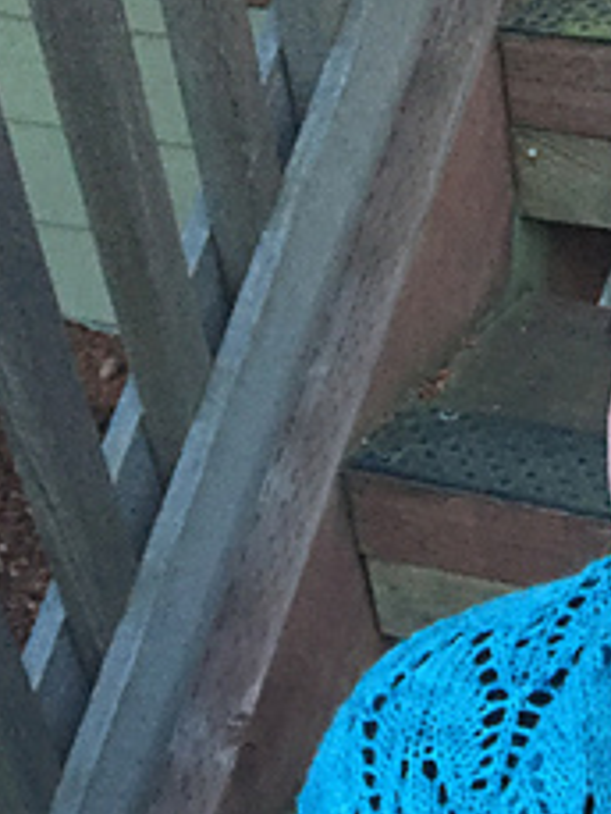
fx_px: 1905
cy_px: 1073
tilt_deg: -47.6
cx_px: 831
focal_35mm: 81
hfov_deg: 17.0
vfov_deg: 21.6
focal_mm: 4.15
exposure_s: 1/20
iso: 250
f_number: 2.2
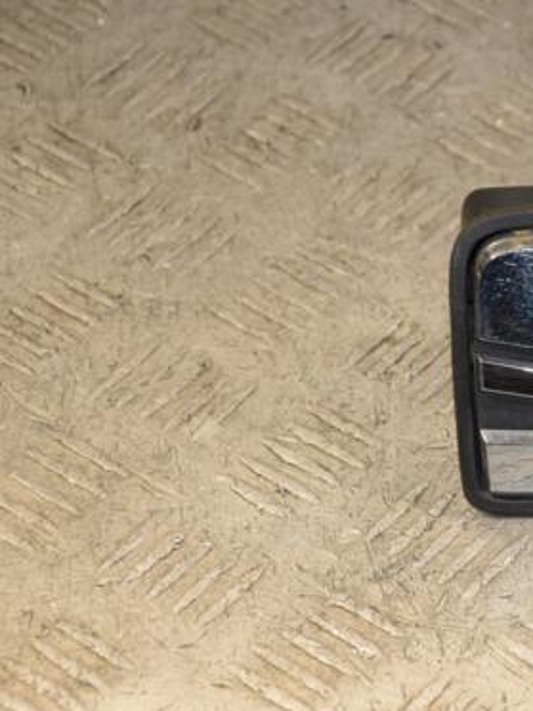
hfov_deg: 9.0
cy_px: 336
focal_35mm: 163
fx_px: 3346
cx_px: 543
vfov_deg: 12.1
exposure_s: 1/200
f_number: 5.6
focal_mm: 70
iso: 800
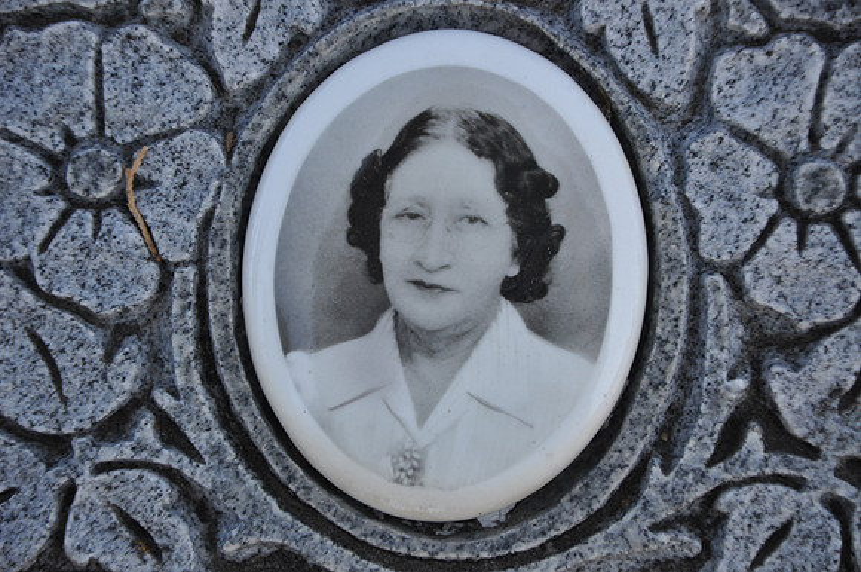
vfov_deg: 8.7
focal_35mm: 158
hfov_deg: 13.1
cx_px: 430
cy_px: 286
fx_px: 3762
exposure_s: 1/125
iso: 250
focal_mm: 105
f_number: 5.6
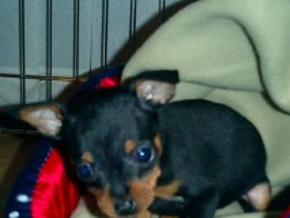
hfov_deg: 26.7
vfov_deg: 20.1
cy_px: 154
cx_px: 155
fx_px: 612
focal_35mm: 73
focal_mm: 7.5
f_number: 3.2
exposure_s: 1/30
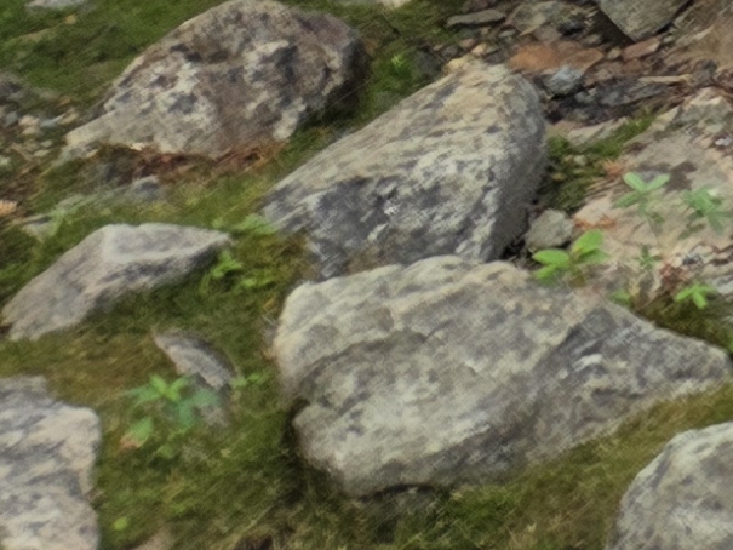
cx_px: 2200
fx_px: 3219
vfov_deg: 8.2
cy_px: -1131
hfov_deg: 9.8
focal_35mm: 152
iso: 25
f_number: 1.8
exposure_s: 1/769
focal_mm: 5.4
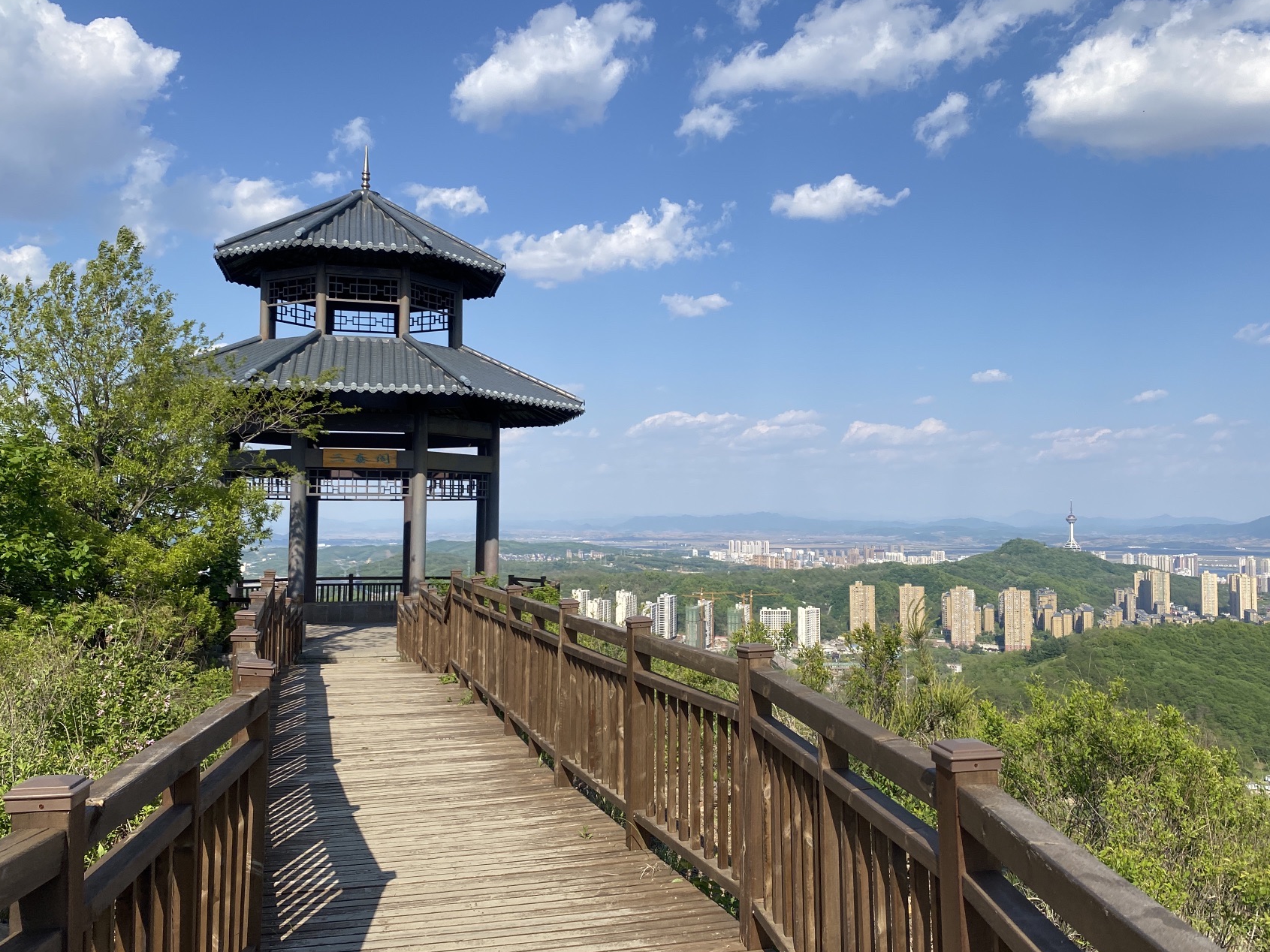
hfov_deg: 58.2
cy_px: 480
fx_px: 1137
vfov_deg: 45.4
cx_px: 701
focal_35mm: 31
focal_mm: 4.25
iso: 32
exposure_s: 1/3205
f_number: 1.8
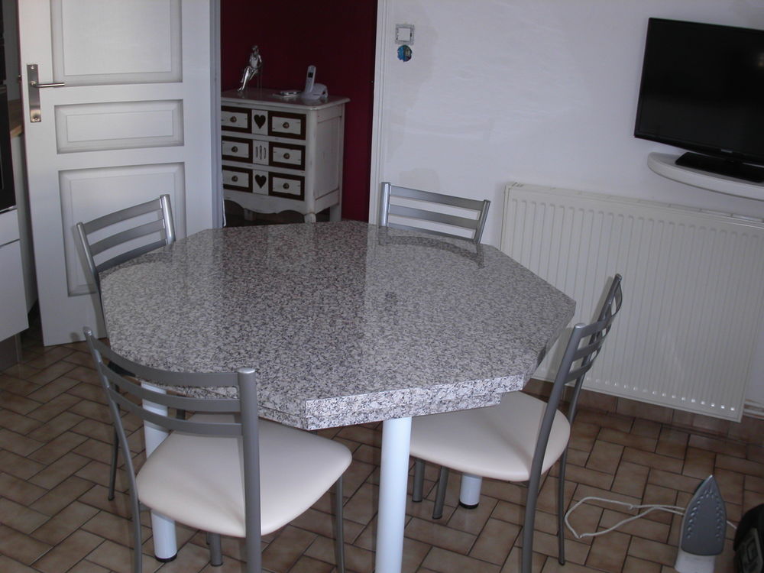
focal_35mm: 38
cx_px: 382
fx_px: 839
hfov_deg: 49.0
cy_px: 286
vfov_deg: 37.7
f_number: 2.8
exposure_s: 1/30
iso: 100
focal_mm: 7.8
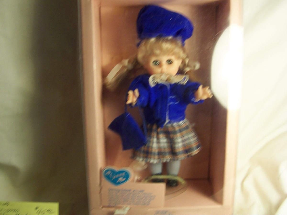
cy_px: 108
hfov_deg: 50.1
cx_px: 144
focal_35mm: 37
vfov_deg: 38.7
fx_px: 307
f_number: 2.8
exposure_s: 1/90
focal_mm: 5.6
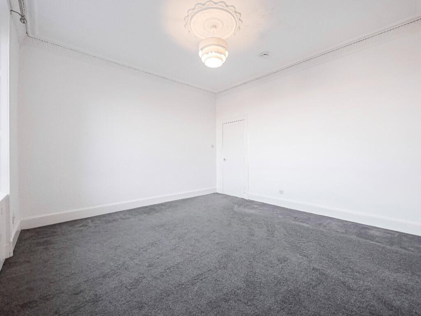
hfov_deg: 102.1
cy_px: 158
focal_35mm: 14
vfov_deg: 85.7
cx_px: 210
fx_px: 170
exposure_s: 1/60
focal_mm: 7
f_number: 4
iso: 1000
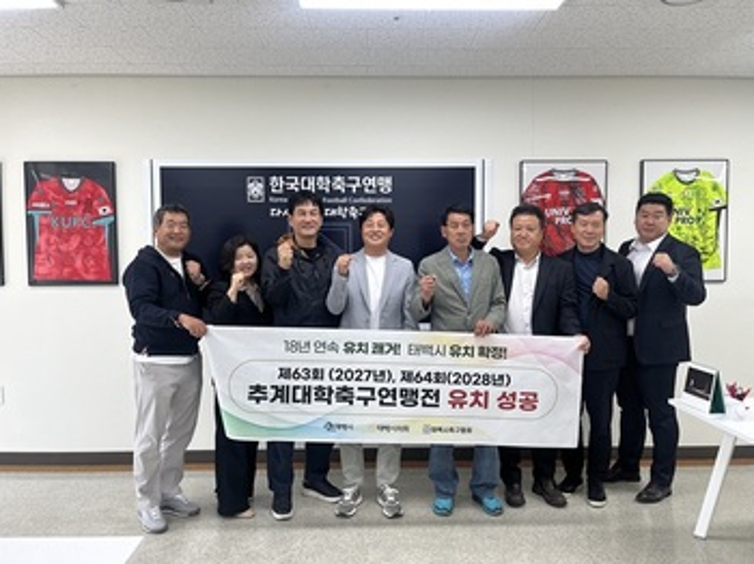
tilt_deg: -3.5
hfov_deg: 67.3
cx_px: 377
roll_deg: +0.1
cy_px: 282
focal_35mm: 26
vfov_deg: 53.0
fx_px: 566
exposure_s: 1/120
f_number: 1.6
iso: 100
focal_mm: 5.1
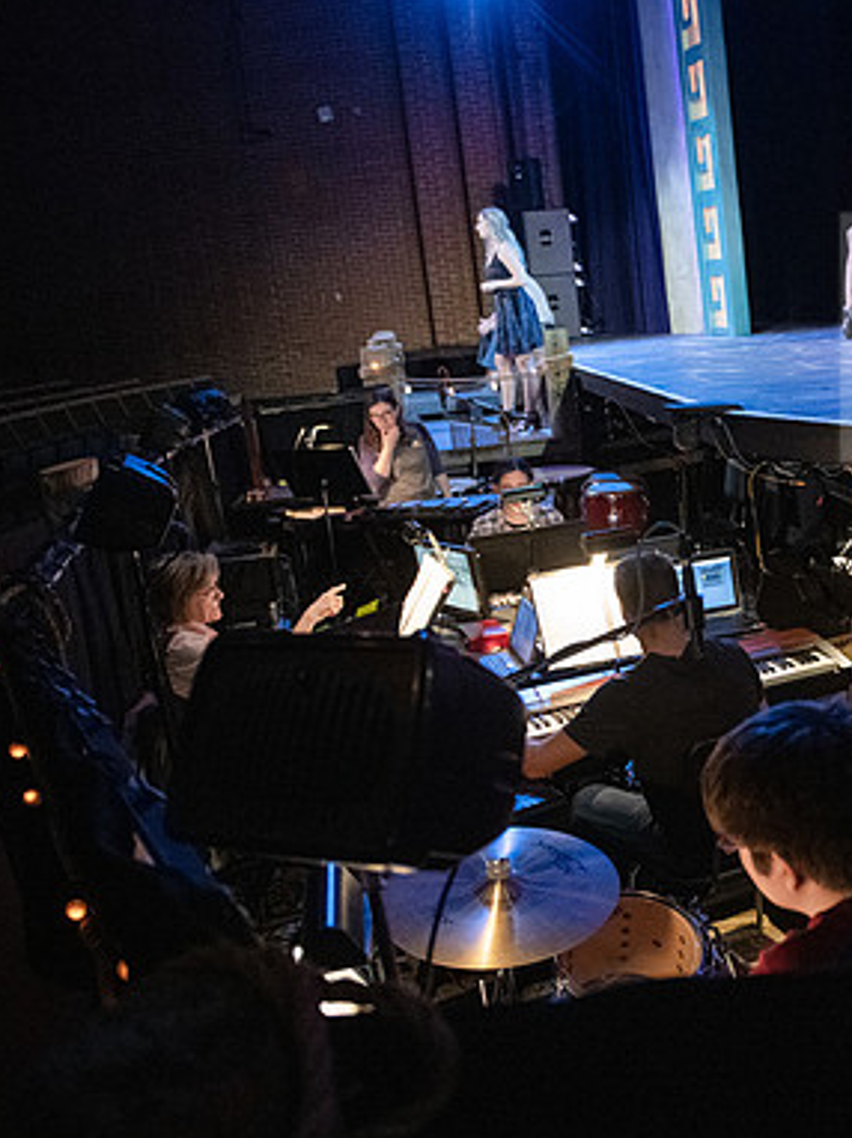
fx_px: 1248
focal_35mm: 38
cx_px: 751
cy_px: 573
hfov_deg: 35.7
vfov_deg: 49.0
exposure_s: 1/200
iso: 8000
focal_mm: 26
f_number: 2.8
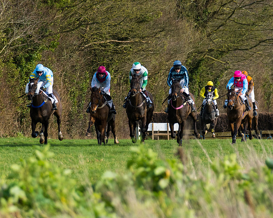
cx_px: 116
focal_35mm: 487
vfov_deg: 3.2
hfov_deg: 4.0
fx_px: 3937
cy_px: 78
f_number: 4
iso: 400
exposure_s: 1/1600
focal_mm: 181
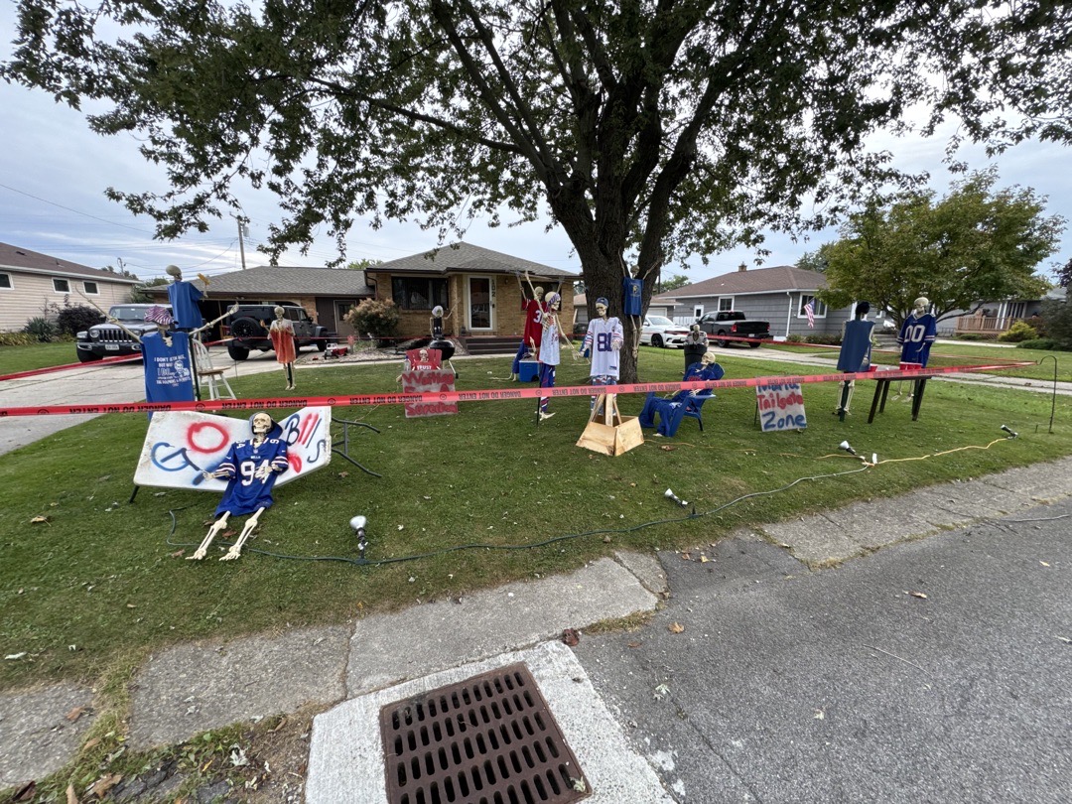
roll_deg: -0.5
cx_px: 536
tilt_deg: -12.1
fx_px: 434
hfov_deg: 102.1
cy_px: 402
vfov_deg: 85.7
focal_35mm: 14
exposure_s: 1/99
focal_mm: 2.22
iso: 125
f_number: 2.2
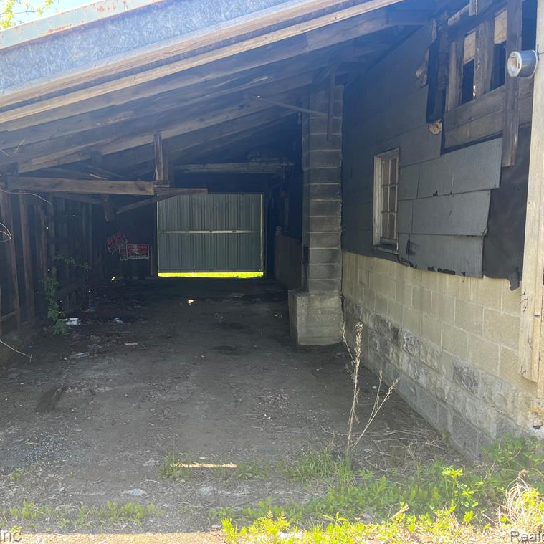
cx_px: 214
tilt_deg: -11.4
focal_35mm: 31
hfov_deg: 52.1
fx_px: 551
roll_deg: -0.2
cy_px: 272
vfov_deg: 52.5
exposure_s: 1/205
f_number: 1.6
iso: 50
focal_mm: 5.1
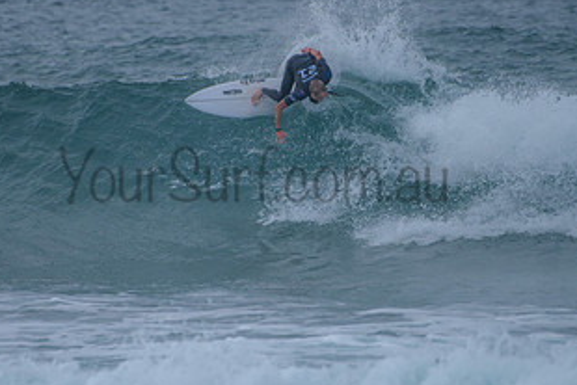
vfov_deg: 1.5
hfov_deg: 2.2
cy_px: 159
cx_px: 251
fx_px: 14976
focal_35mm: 934
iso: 320
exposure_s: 1/2000
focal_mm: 500
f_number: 5.6
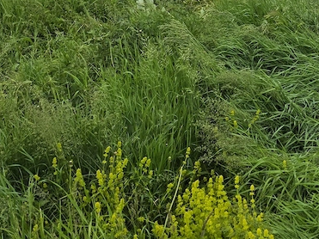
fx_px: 571
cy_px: -62
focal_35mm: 62
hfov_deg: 30.8
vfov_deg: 21.6
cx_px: 228
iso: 40
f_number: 1.7
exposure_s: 1/359
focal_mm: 6.3
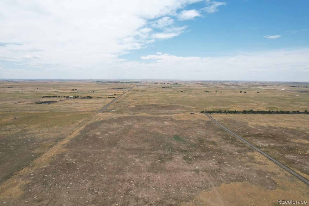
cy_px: 103
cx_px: 154
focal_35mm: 22
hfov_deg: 78.6
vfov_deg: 57.2
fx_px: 189
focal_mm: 8.38
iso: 130
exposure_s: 1/2000
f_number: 2.8
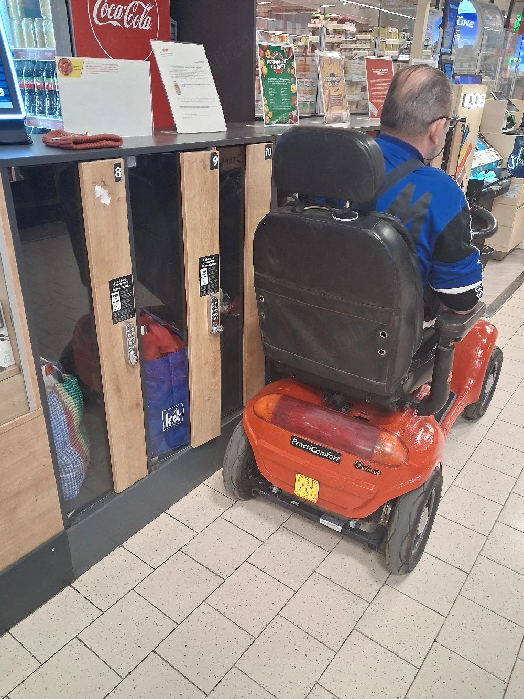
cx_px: 262
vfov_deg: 65.3
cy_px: 350
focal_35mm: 27
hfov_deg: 51.4
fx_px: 545
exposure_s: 1/50
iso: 250
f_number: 1.8
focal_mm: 4
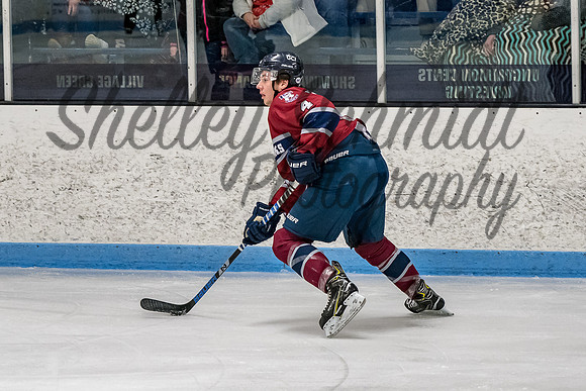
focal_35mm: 278
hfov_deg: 7.4
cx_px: 337
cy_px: 178
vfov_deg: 4.9
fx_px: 4531
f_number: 4
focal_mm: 135
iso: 2800
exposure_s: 1/800
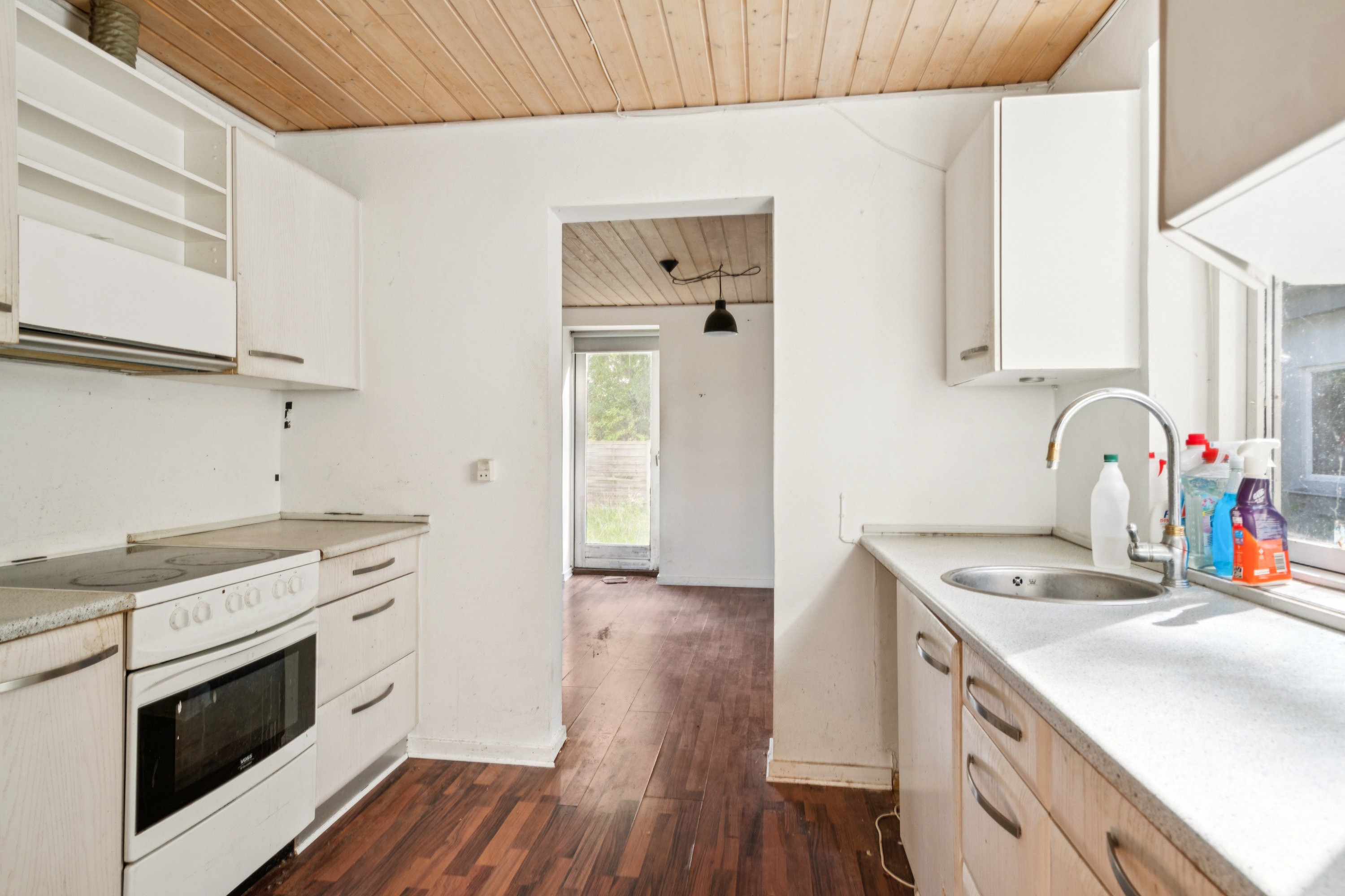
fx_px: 710
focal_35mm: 19
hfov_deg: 86.9
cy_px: 448
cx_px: 672
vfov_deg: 64.6
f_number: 8
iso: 800
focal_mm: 19
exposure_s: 1/100
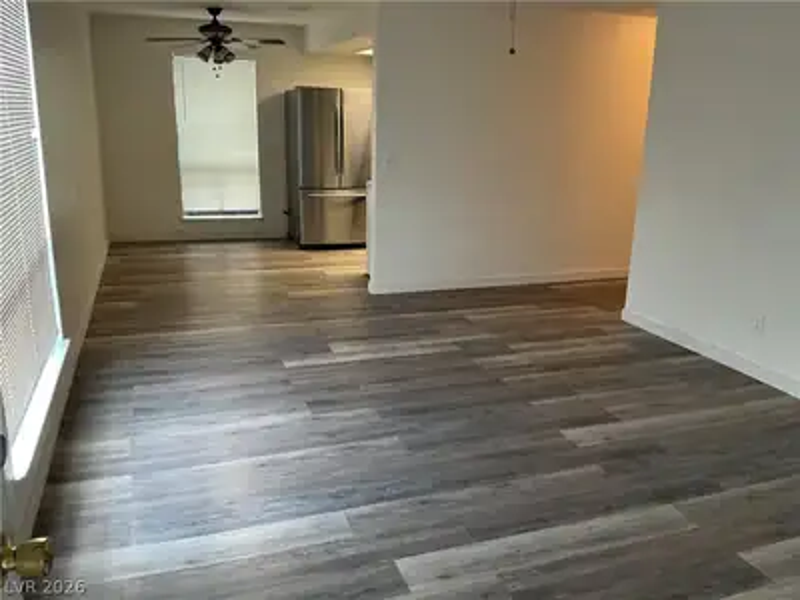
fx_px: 670
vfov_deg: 48.2
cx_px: 400
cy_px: 300
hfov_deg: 61.7
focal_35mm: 29
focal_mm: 3
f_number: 1.8
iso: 100
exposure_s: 1/60
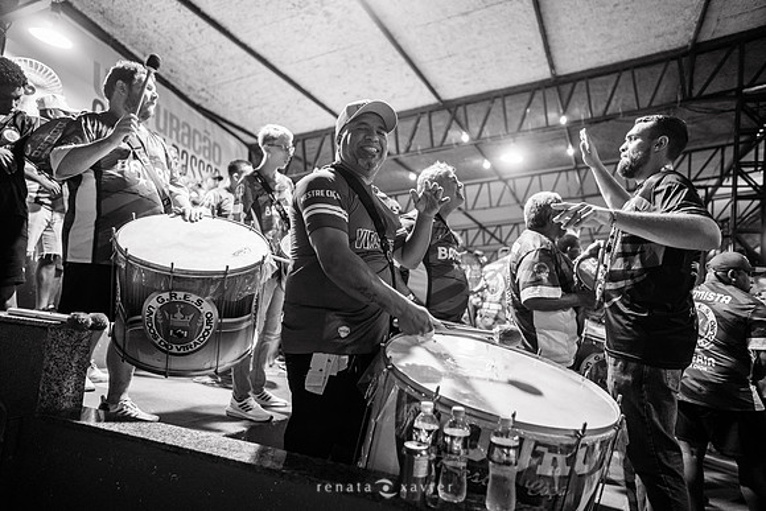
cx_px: 383
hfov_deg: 73.7
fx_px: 511
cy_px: 256
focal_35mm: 24
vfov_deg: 53.2
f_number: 1.8
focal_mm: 24
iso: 1600
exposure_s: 1/250
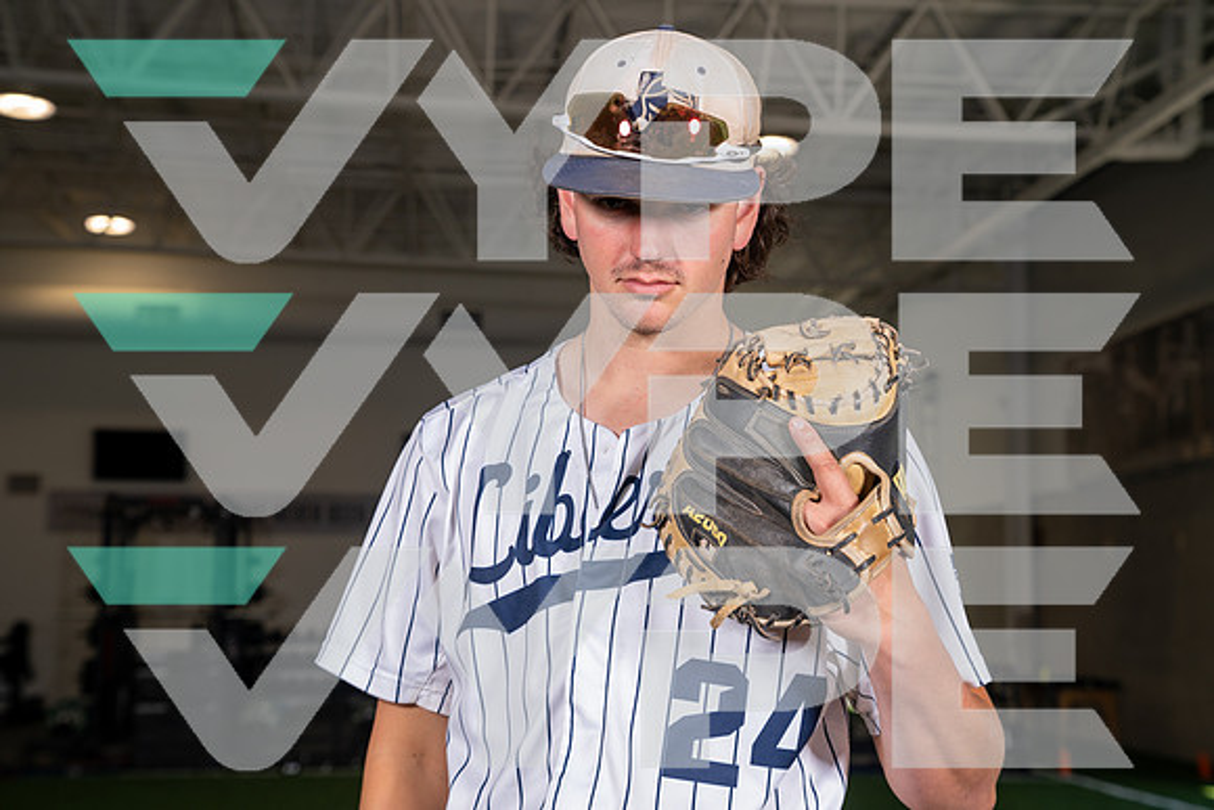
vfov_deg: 22.6
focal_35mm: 60
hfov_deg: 33.4
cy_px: 405
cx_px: 607
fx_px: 2024
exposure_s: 1/200
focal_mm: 60
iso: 200
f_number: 5.6
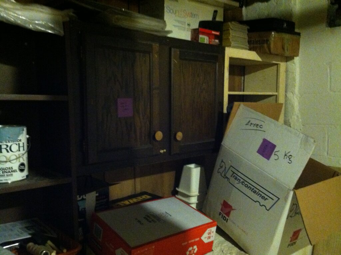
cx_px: 170
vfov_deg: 40.6
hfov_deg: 52.7
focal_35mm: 35
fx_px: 344
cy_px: 128
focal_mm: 3.85
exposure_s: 1/15
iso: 1000
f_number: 2.8
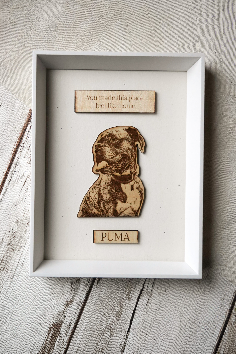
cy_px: 177
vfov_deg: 49.6
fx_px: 383
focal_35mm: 39
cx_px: 118
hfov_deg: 34.2
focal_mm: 26
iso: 2000
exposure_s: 1/160
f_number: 2.8
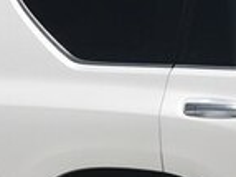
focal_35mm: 129
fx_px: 879
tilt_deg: -13.1
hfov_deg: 13.6
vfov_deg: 11.3
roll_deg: +1.5
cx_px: 431
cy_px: 198
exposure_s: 1/6849
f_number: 1.8
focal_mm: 3.99
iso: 20
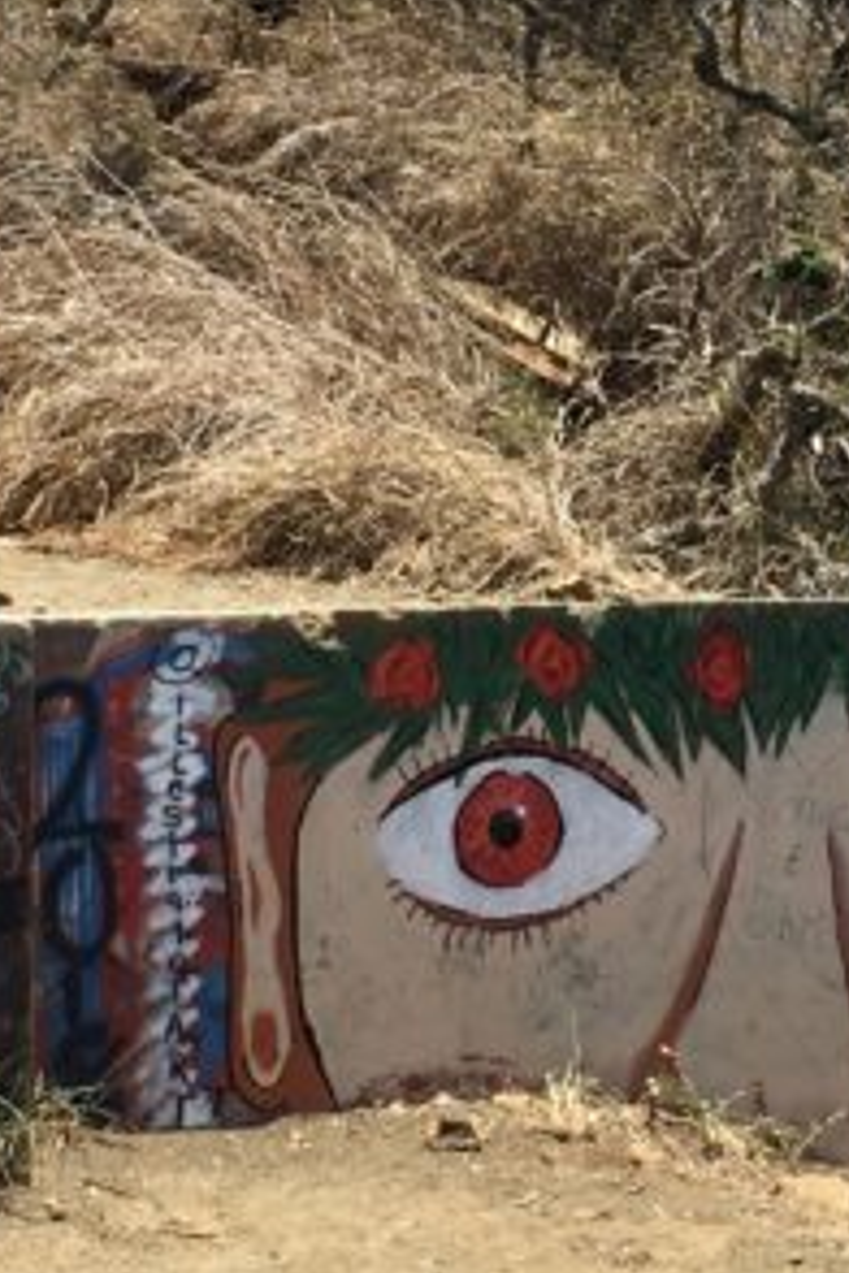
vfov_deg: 19.5
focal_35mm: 105
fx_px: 3714
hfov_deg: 13.0
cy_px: 593
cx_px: 628
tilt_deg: -0.7
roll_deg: +0.0
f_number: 2.2
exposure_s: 1/974
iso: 25
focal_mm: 4.15
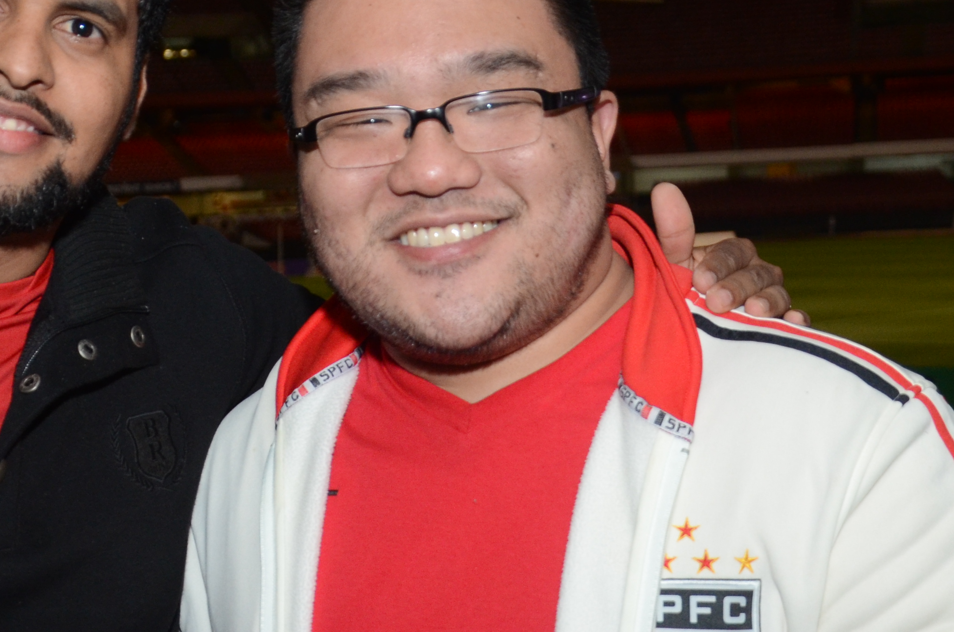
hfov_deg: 22.4
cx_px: 250
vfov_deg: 15.1
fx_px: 2385
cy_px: 434
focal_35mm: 90
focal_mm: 25
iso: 800
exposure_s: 1/80
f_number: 4.5
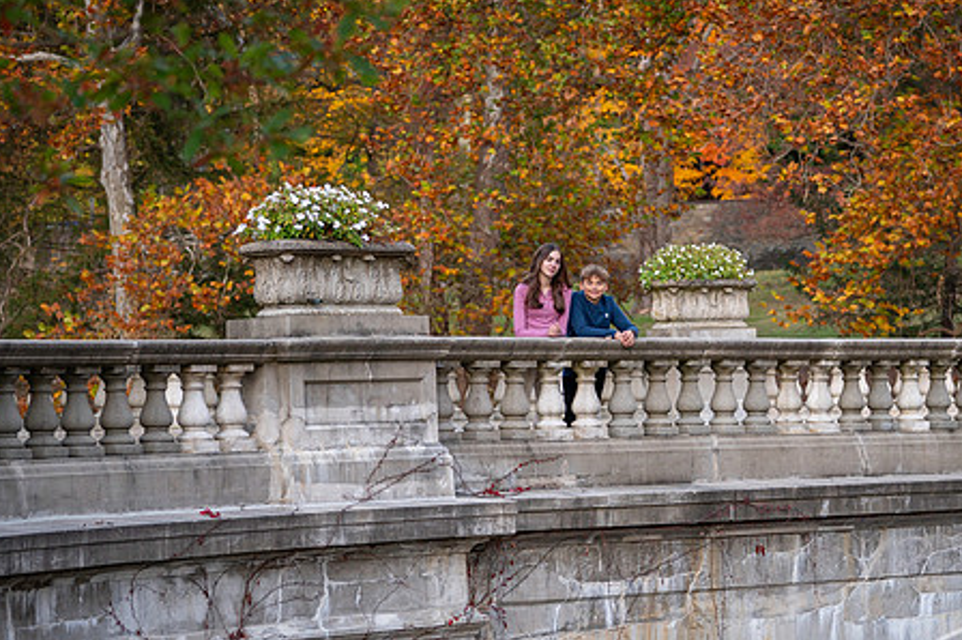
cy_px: 465
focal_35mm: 121
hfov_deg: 16.8
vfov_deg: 11.3
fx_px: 3231
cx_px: 744
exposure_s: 1/500
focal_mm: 70
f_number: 3.2
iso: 400
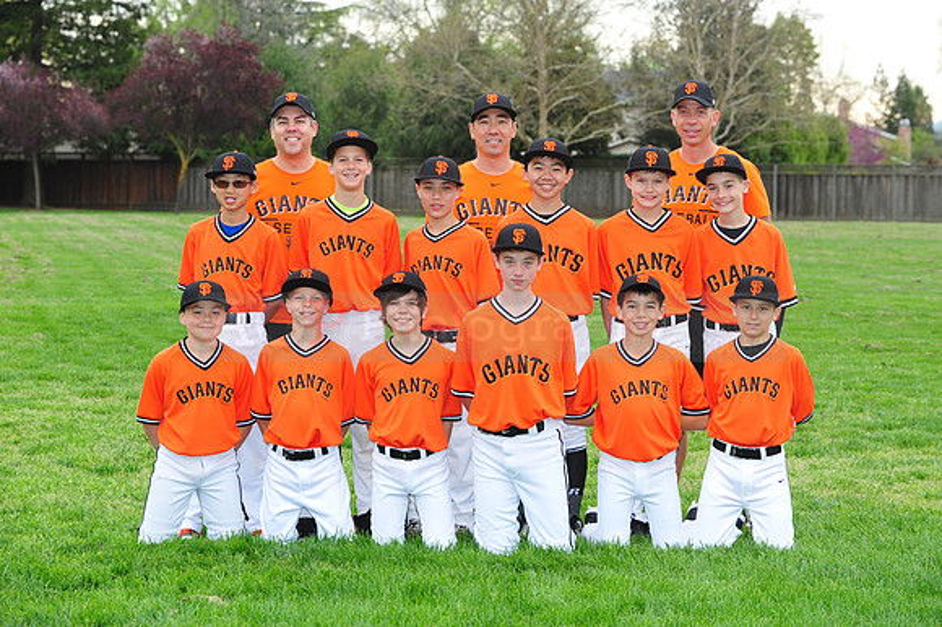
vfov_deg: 13.0
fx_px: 2746
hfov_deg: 19.5
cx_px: 471
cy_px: 314
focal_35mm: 105
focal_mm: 105
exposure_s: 1/200
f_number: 8
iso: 400
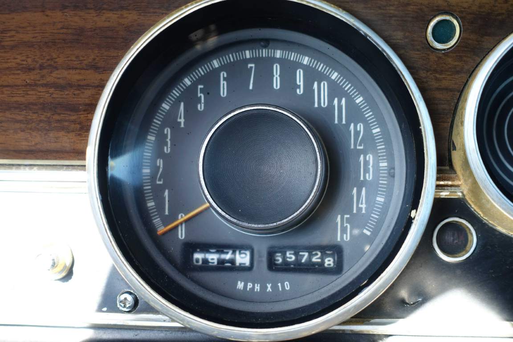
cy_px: 171
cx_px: 256
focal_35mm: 50
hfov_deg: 39.6
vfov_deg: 27.0
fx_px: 712
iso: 125
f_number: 2.8
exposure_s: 1/60
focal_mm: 18.3
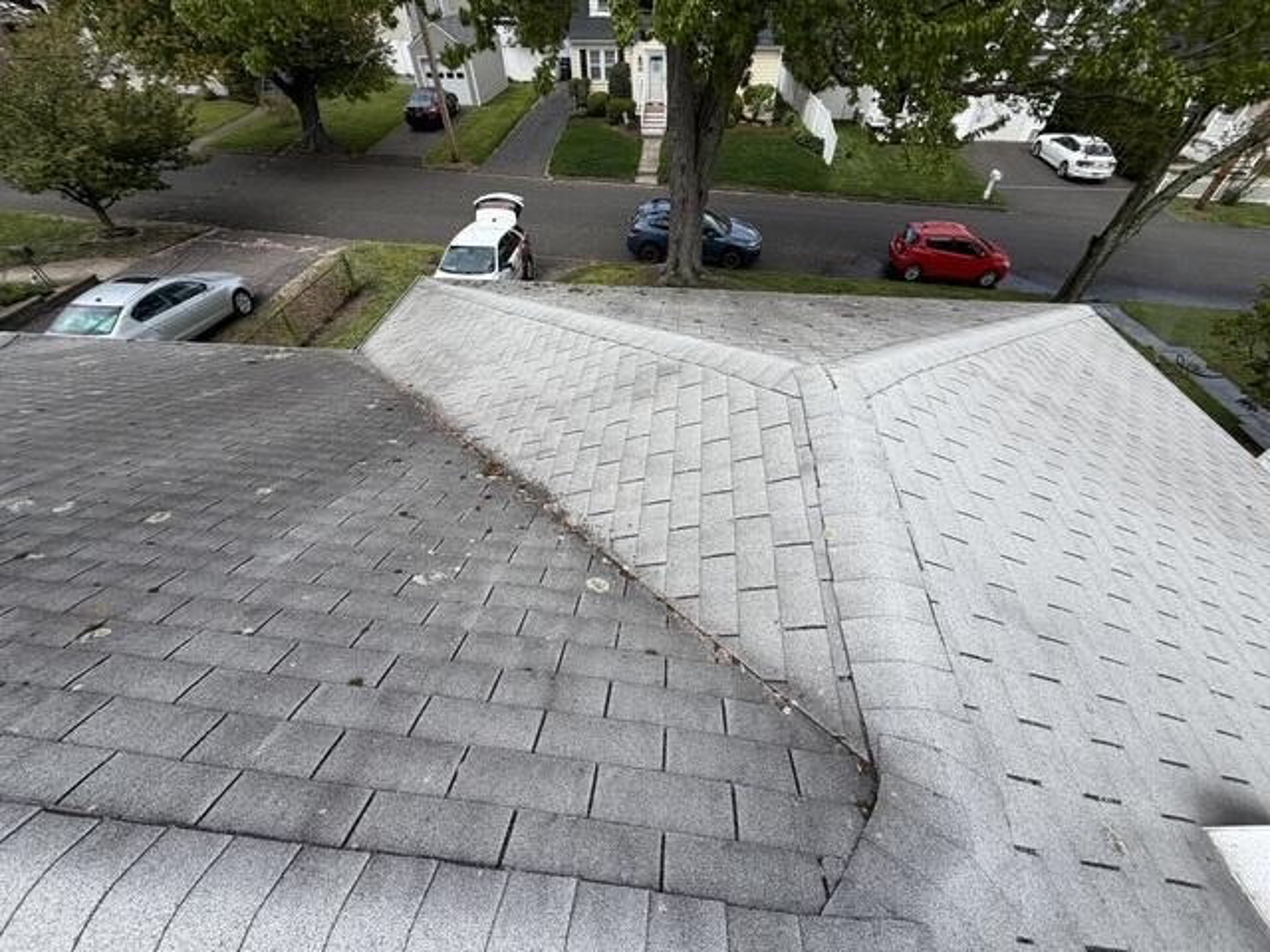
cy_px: 476
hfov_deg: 102.1
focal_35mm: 14
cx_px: 635
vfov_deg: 85.7
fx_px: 514
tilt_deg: -51.6
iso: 25
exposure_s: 1/770
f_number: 2.2
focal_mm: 2.22
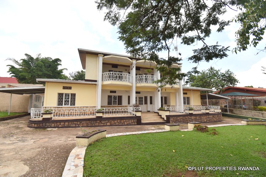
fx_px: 111
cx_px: 133
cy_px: 88
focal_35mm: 15
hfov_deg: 100.4
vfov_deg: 77.4
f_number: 8
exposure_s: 1/160
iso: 100
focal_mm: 10
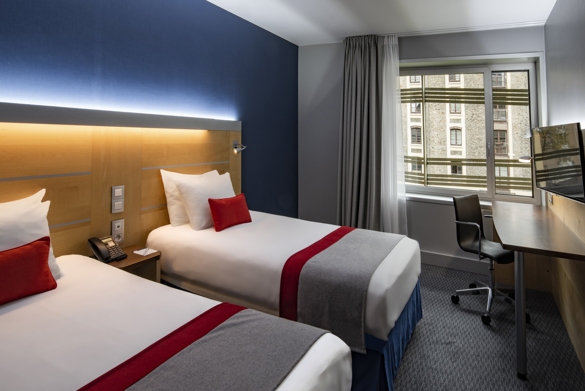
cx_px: 292
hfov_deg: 90.0
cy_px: 196
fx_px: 293
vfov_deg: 67.4
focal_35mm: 18
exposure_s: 1/4
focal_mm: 18
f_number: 22
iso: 400
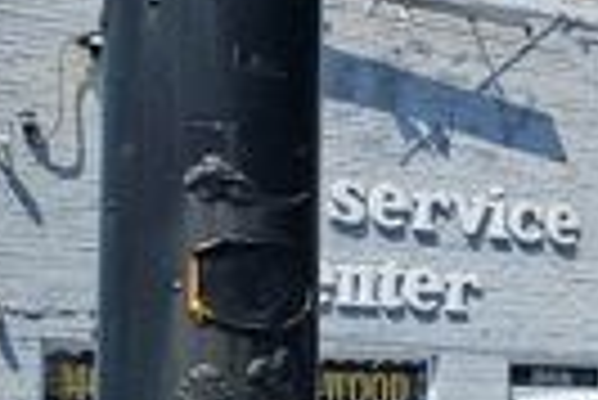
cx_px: 764
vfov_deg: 15.1
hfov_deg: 20.7
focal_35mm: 90
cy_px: 339
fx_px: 1497
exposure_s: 1/2105
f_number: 1.8
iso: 25
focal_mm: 5.4
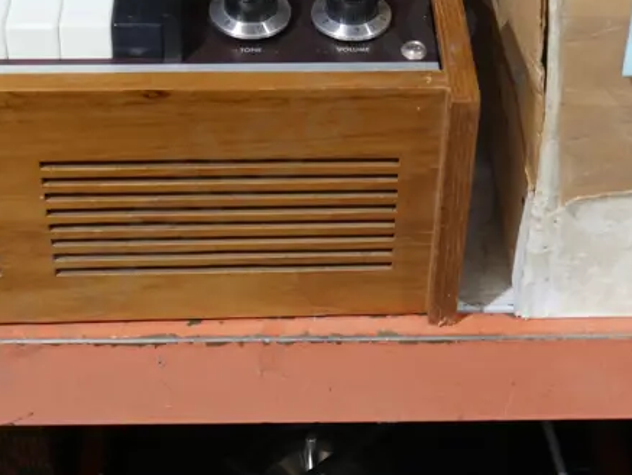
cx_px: 392
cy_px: 56
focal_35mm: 75
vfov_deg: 19.3
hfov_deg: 25.9
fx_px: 1370
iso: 500
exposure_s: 1/60
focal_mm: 16
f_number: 3.6
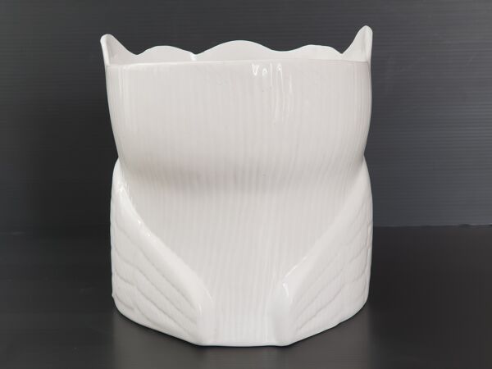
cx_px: 246
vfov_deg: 28.0
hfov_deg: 36.8
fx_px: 739
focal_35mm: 52
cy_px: 184
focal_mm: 6
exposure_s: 1/40
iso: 32
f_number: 2.4
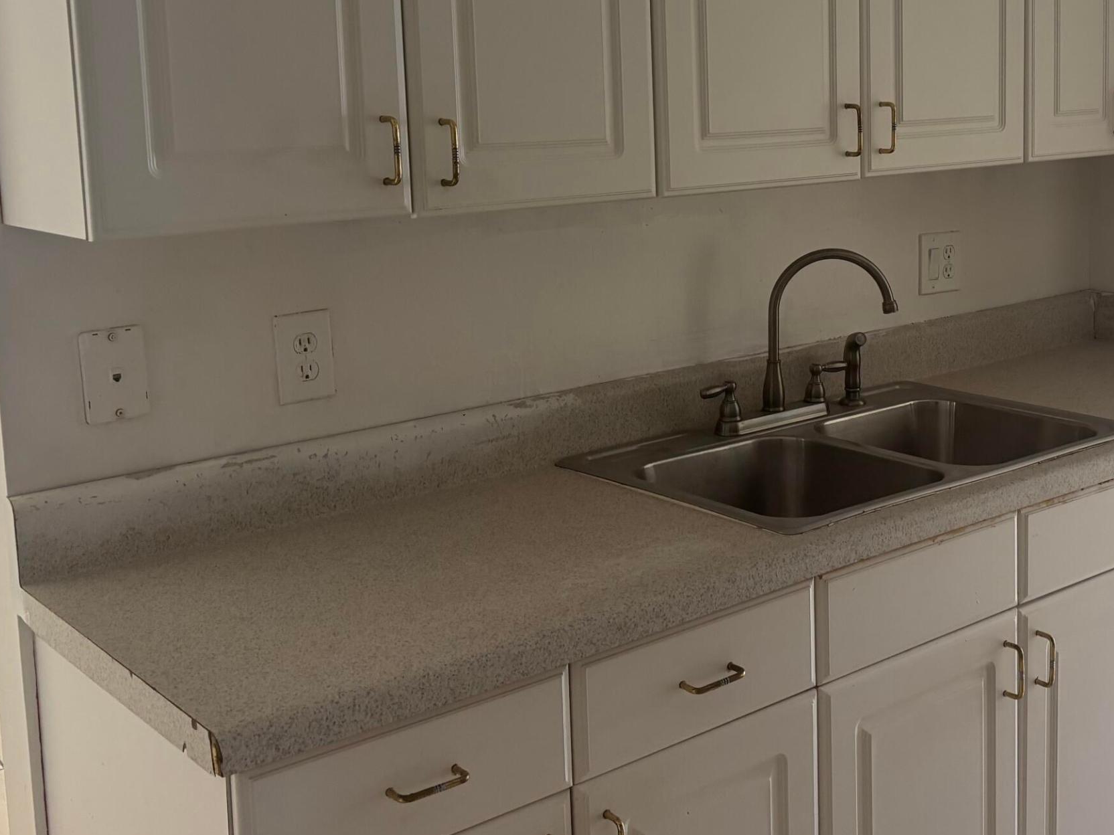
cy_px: 240
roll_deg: +1.8
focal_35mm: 45
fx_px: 1448
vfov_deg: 31.8
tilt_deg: -6.5
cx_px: 777
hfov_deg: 41.3
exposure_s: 1/60
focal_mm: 5.96
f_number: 1.6
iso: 125
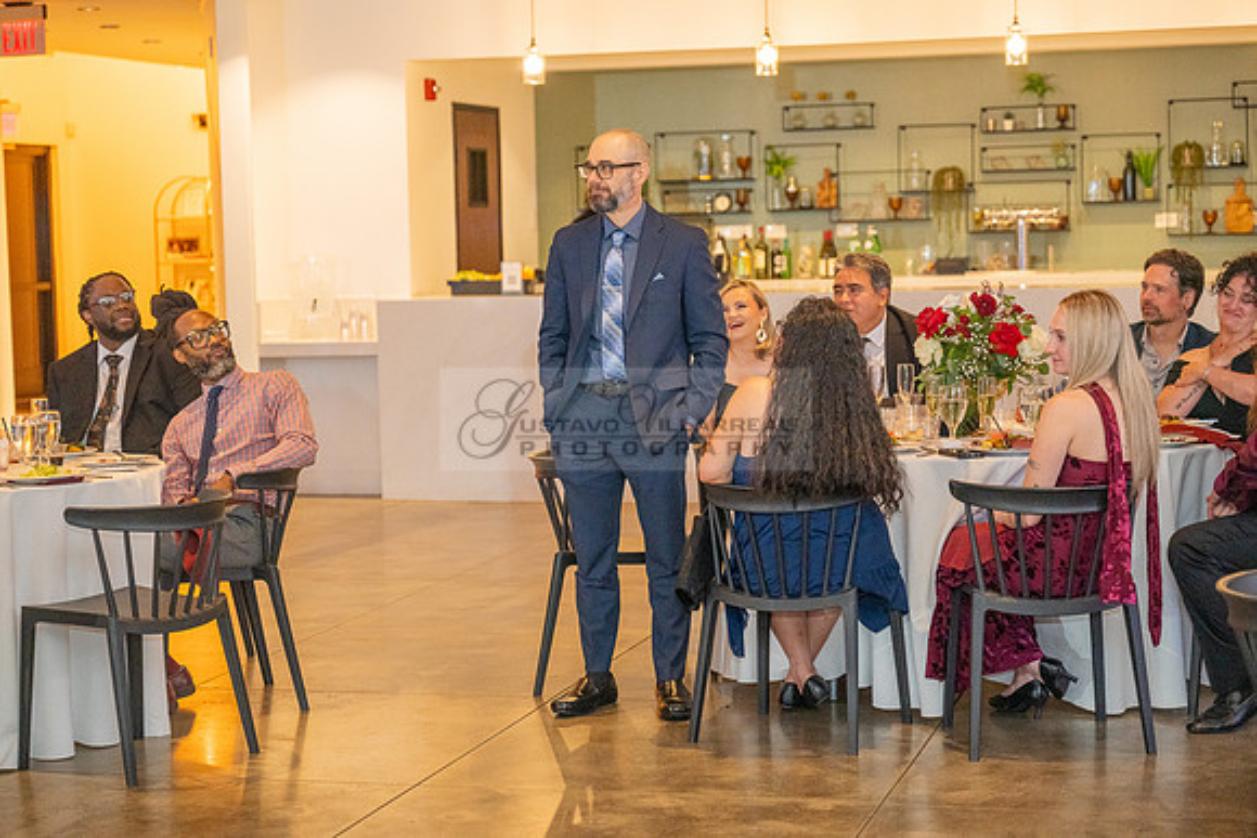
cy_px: 419
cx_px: 628
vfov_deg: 19.5
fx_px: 2445
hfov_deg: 28.8
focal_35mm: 70
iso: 2000
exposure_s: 1/200
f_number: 2.8
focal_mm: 70
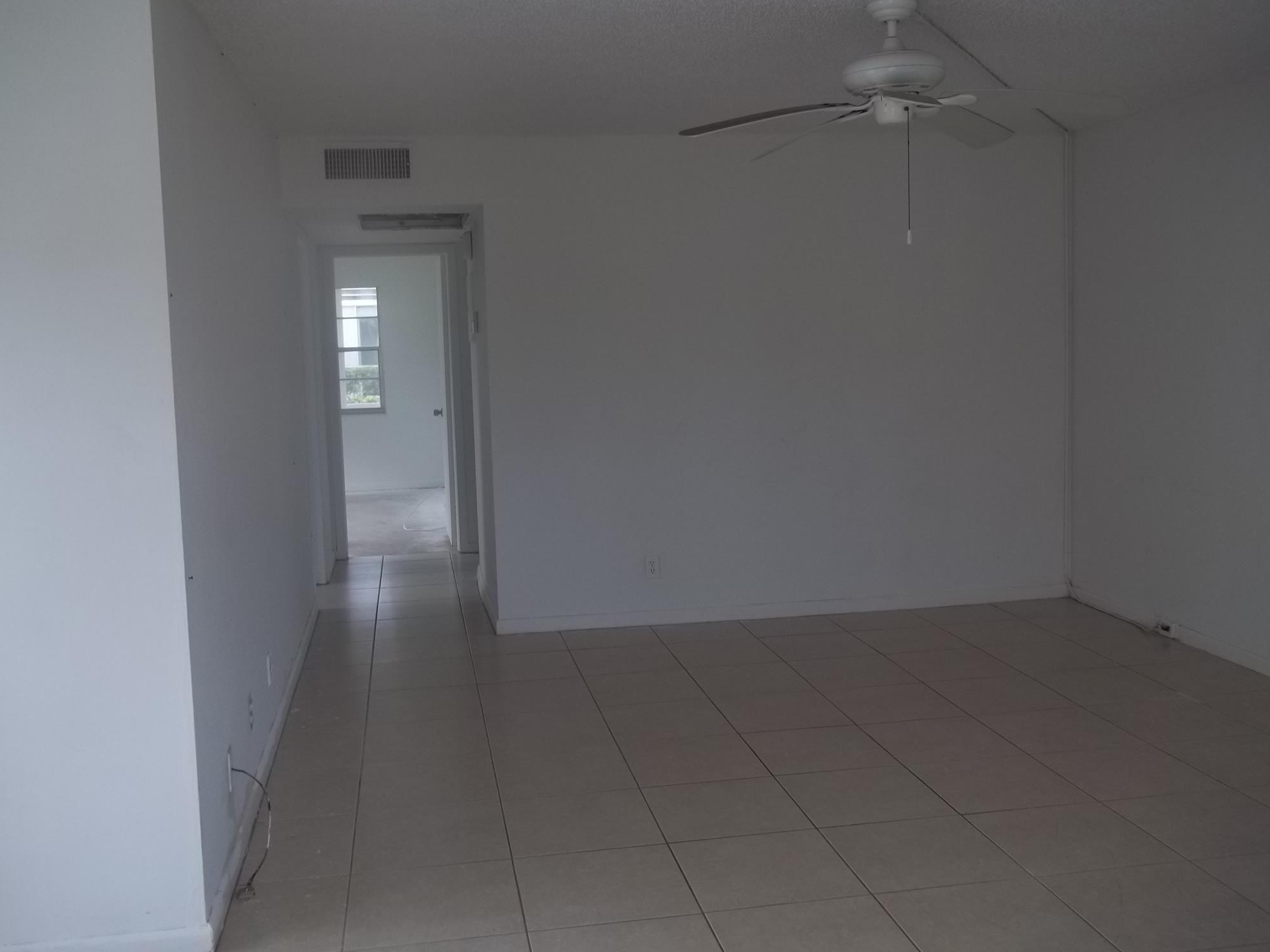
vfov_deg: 42.9
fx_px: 1211
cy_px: 465
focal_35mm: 33
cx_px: 617
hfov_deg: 55.4
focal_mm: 5.7
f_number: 2.9
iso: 64
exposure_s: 1/60
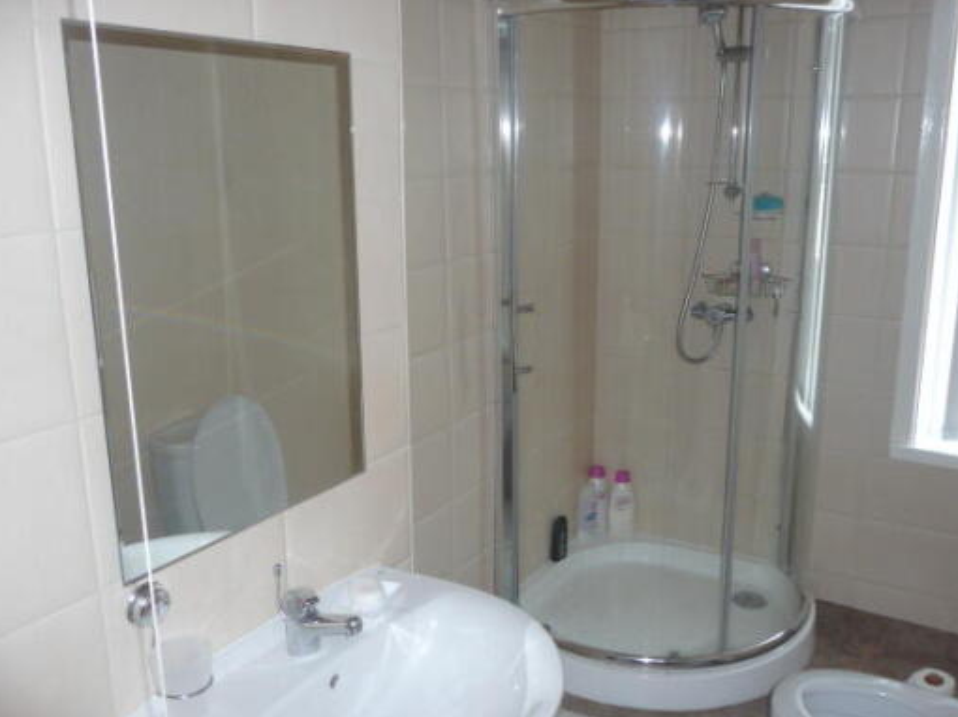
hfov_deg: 56.8
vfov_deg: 44.1
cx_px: 504
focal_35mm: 32
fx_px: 885
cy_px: 363
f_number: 3.3
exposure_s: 1/8
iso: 125
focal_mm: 4.7
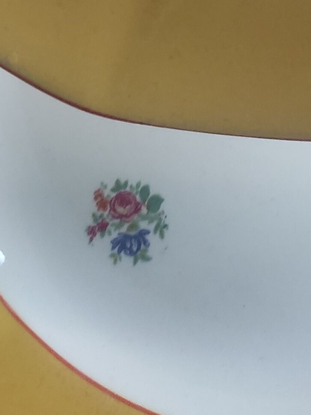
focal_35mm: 107
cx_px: 293
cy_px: -342
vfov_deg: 15.6
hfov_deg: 13.7
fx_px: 1282
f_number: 1.79
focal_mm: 4.74
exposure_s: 1/25
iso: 804
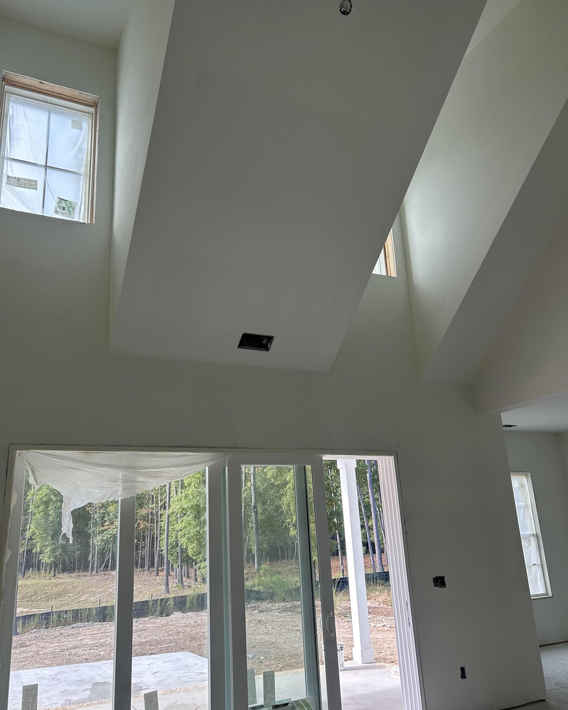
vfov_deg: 62.2
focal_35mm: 28
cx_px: 275
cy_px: 360
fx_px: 588
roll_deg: +2.7
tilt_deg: +16.6
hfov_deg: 51.5
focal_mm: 5.7
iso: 40
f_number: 1.5
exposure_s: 1/226
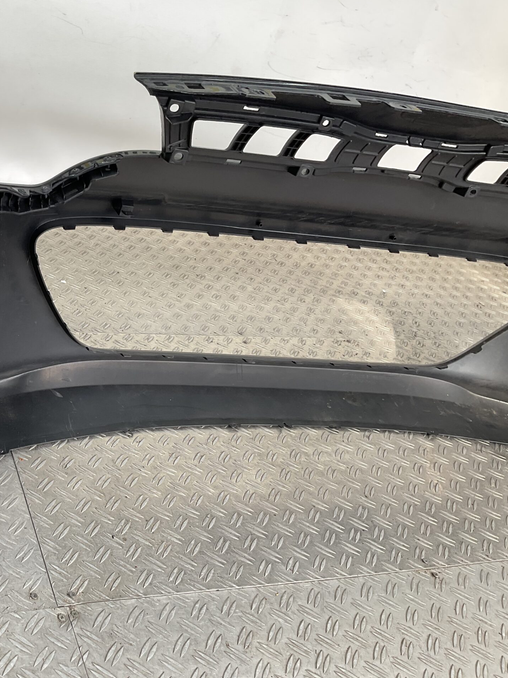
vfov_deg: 47.9
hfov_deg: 35.1
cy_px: 340
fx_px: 763
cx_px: 71
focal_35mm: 39
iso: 20
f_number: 1.8
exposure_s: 1/120
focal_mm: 3
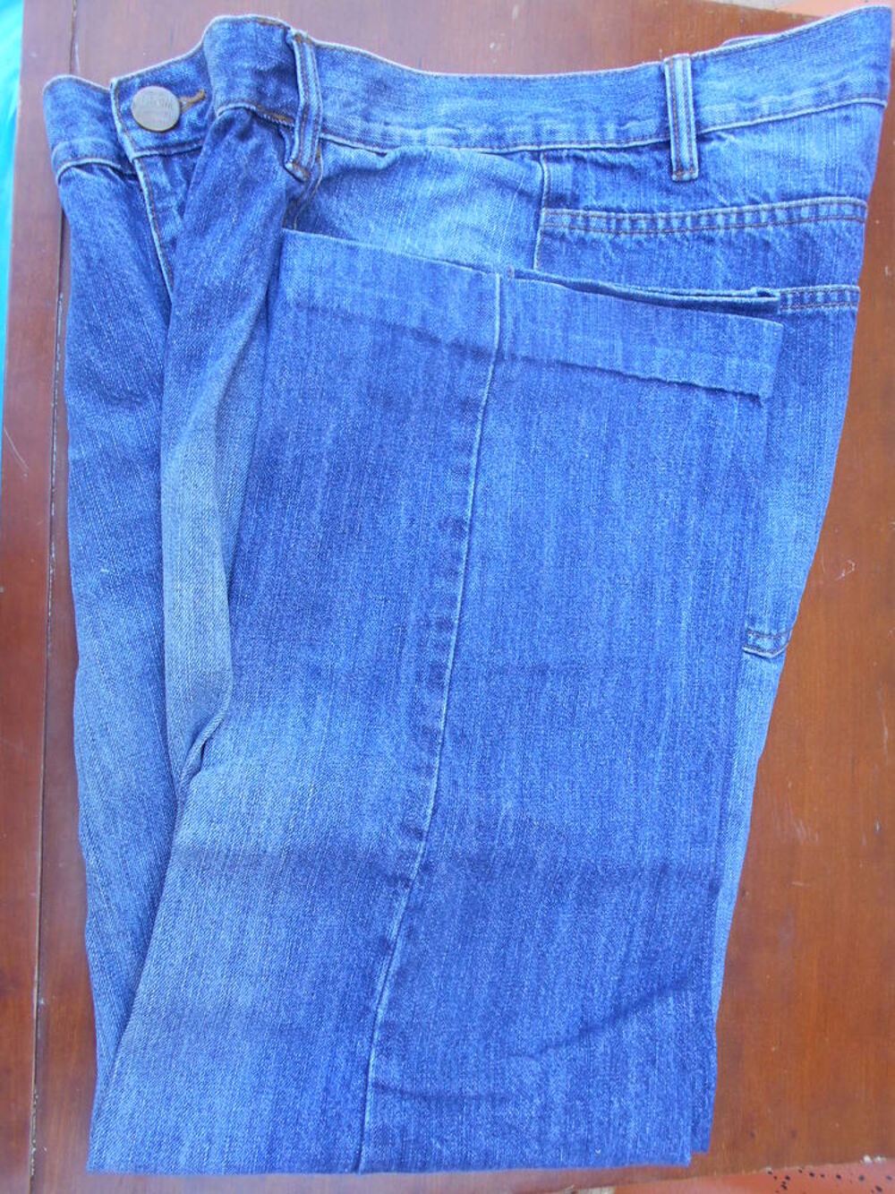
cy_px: 597
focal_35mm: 26
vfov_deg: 67.3
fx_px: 896
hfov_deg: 53.1
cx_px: 448
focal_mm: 4.6
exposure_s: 1/30
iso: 80
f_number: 3.2
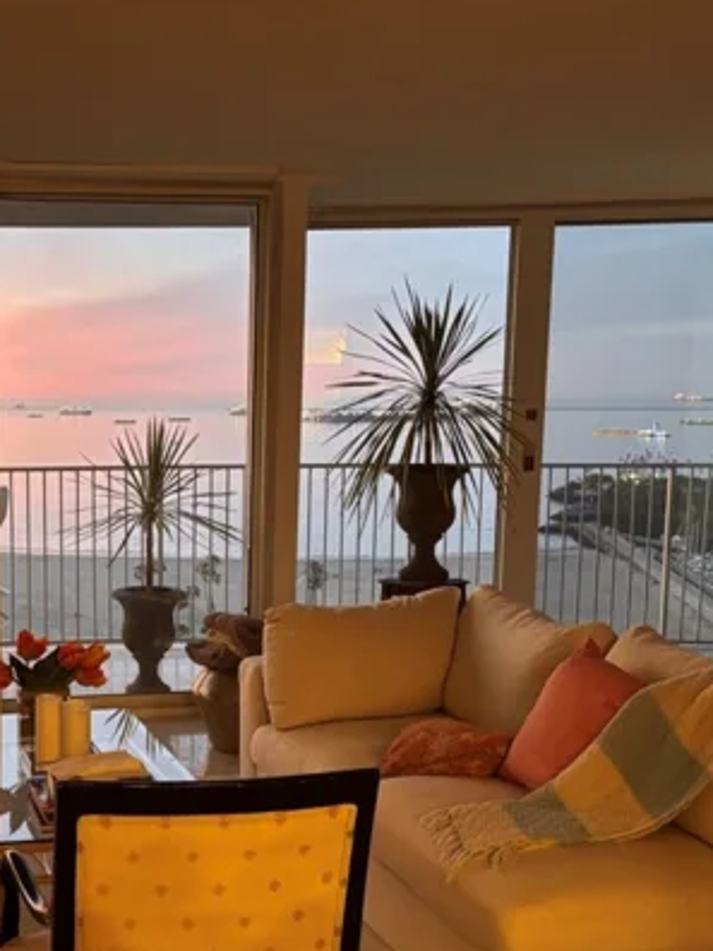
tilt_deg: -10.4
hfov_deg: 28.7
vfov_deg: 38.4
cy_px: 639
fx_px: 1346
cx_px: 88
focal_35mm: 49
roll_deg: -0.3
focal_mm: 5.96
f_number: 1.6
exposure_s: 1/40
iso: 500
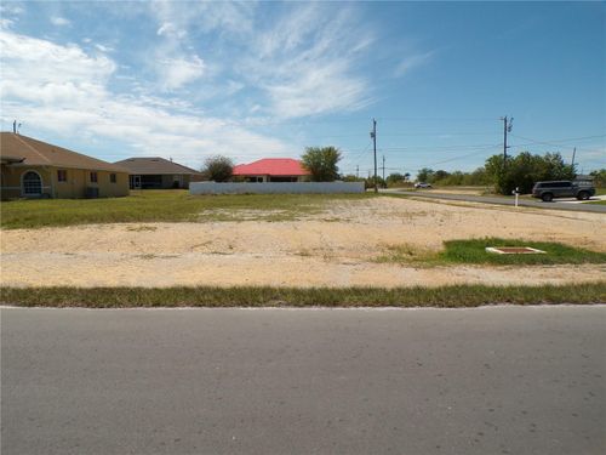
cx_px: 303
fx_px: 420
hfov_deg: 71.6
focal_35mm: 24
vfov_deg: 56.8
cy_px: 228
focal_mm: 4.3
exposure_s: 1/680
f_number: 5.8
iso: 100
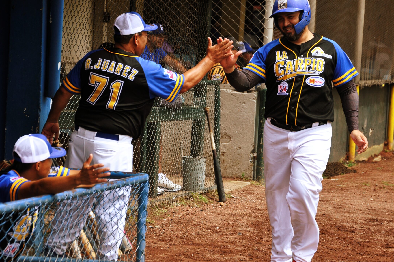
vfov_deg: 9.0
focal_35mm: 152
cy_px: 136
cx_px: 207
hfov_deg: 13.6
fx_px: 1657
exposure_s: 1/1000
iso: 400
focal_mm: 85
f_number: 5.6
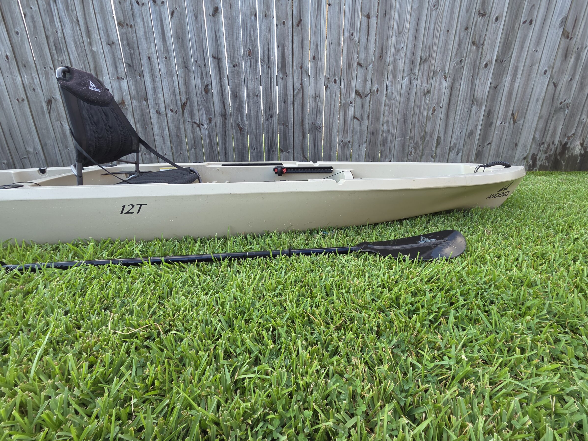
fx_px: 238
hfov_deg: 102.1
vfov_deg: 85.6
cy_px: 212
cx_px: 296
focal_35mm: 14
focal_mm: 2.2
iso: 50
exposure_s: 1/120
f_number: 2.2
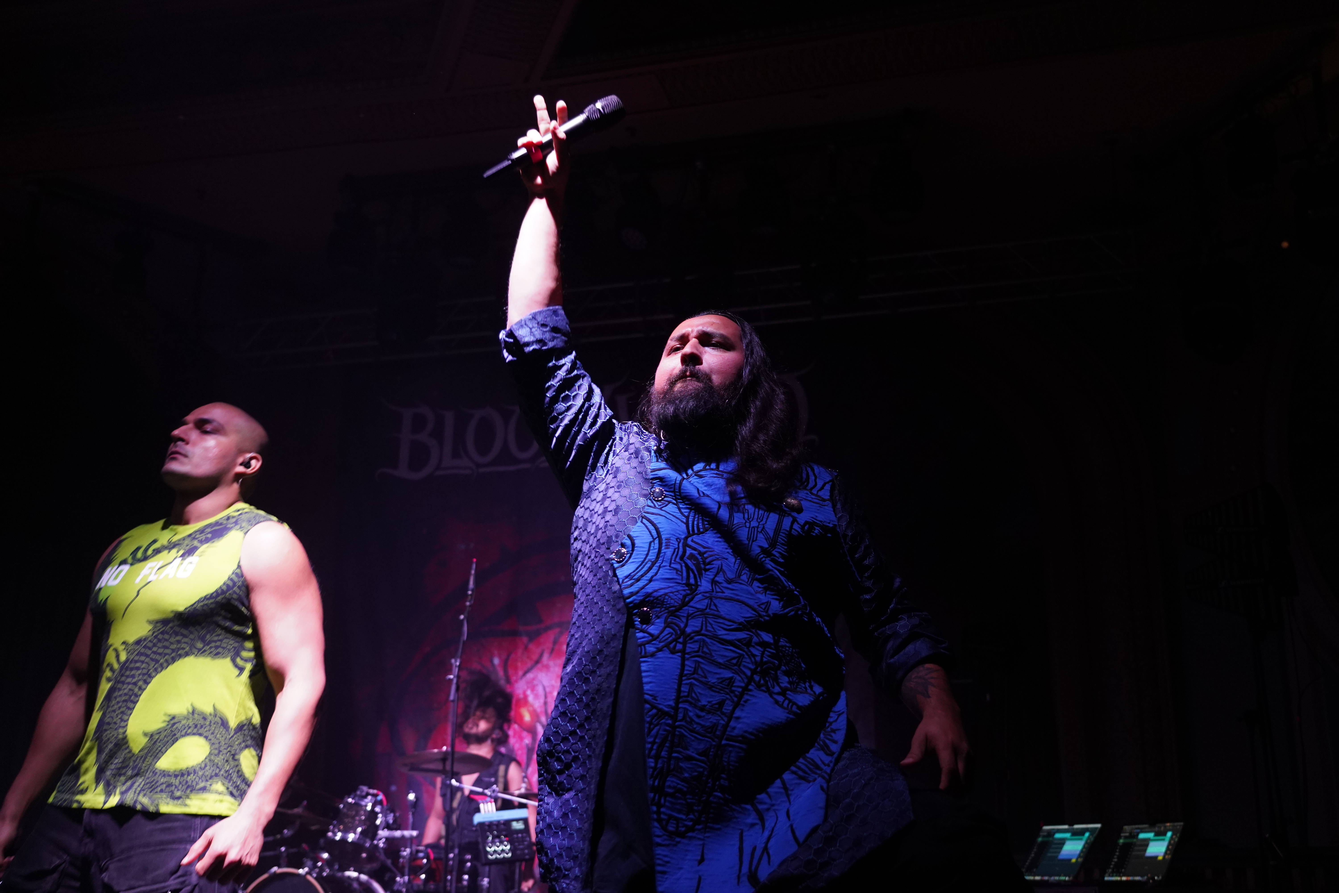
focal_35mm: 36
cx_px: 670
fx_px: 1339
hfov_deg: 53.1
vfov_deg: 36.9
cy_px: 446
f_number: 4
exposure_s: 1/160
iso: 2500
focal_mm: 36
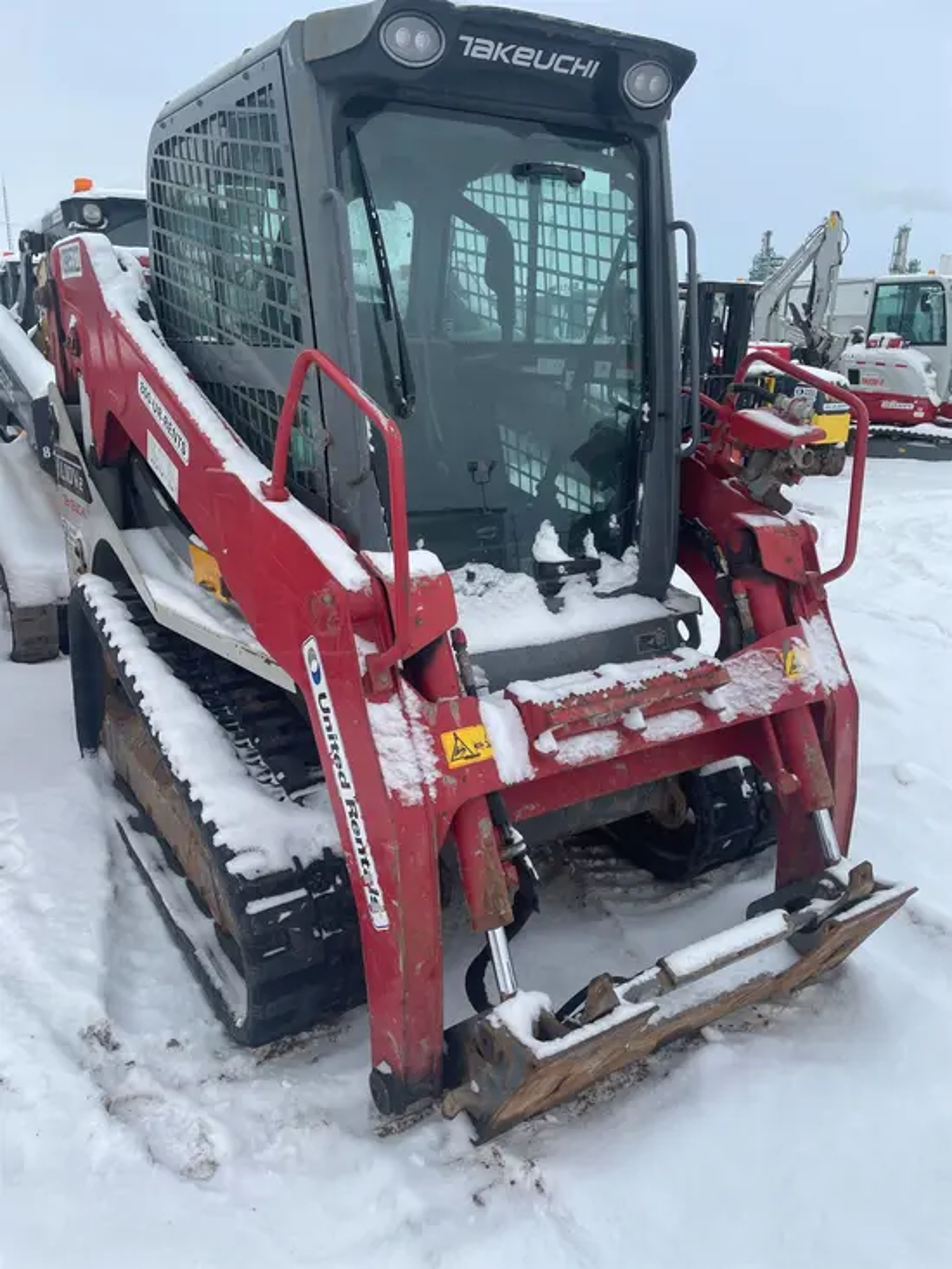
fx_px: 953
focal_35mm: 26
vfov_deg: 67.3
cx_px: 476
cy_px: 634
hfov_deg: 53.1
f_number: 1.6
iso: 32
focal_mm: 4.2
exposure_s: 1/1319
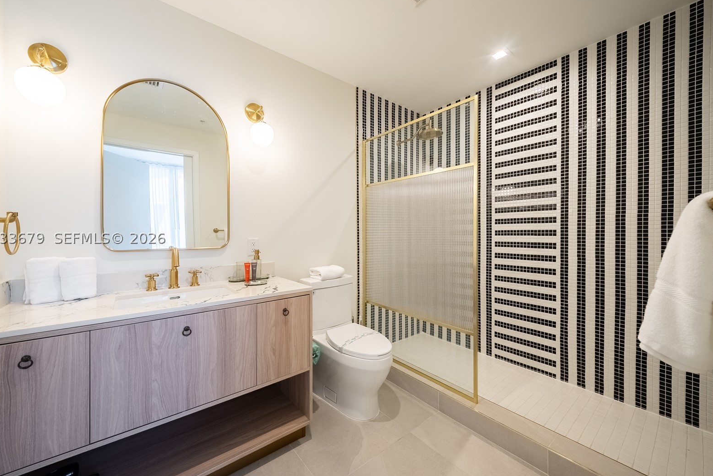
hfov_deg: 108.3
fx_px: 258
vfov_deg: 85.4
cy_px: 238
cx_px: 344
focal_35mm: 13
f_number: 5.6
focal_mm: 12
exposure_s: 1/250
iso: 200
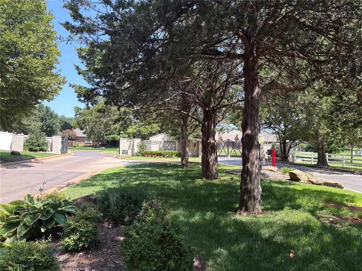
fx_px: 272
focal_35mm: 26
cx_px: 181
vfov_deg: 53.1
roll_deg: -0.6
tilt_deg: +3.5
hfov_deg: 67.3
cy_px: 136
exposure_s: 1/973
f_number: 1.6
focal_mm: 5.96
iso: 64
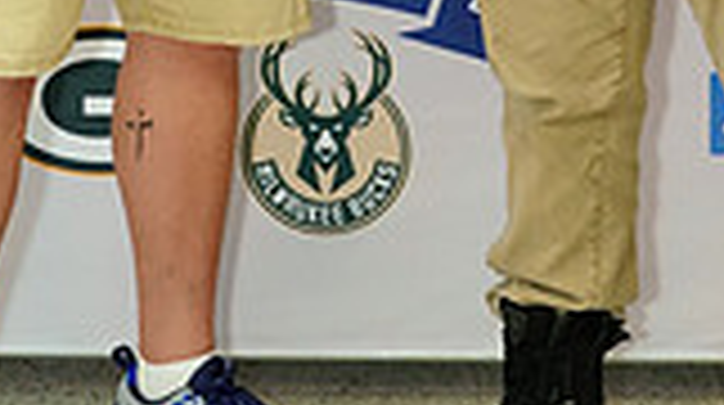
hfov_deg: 11.7
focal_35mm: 185
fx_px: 3546
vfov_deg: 6.2
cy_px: -580
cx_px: 360
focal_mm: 42
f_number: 8
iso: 1600
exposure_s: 1/100
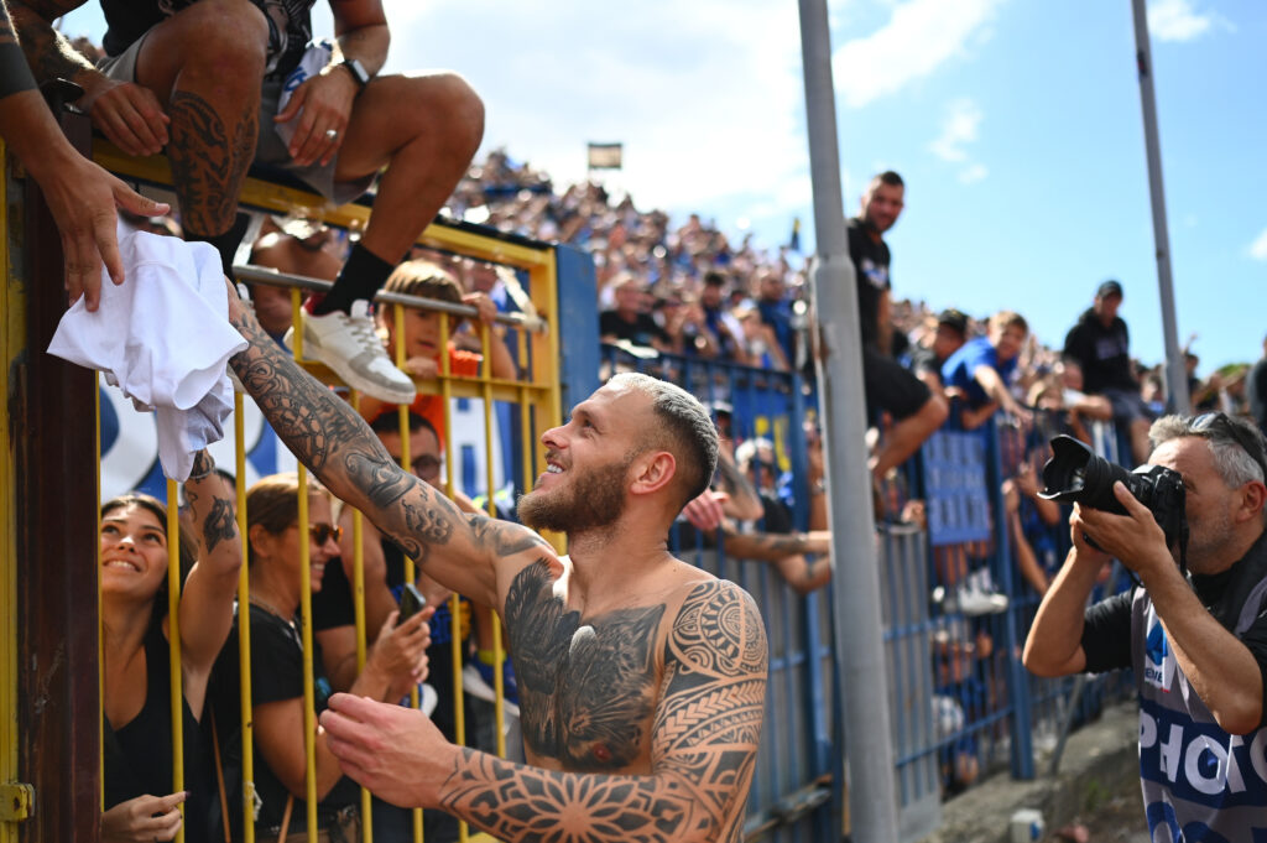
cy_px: 422
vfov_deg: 37.8
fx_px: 1231
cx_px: 634
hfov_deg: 54.5
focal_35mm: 35
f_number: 1.8
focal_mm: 35
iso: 250
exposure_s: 1/8000
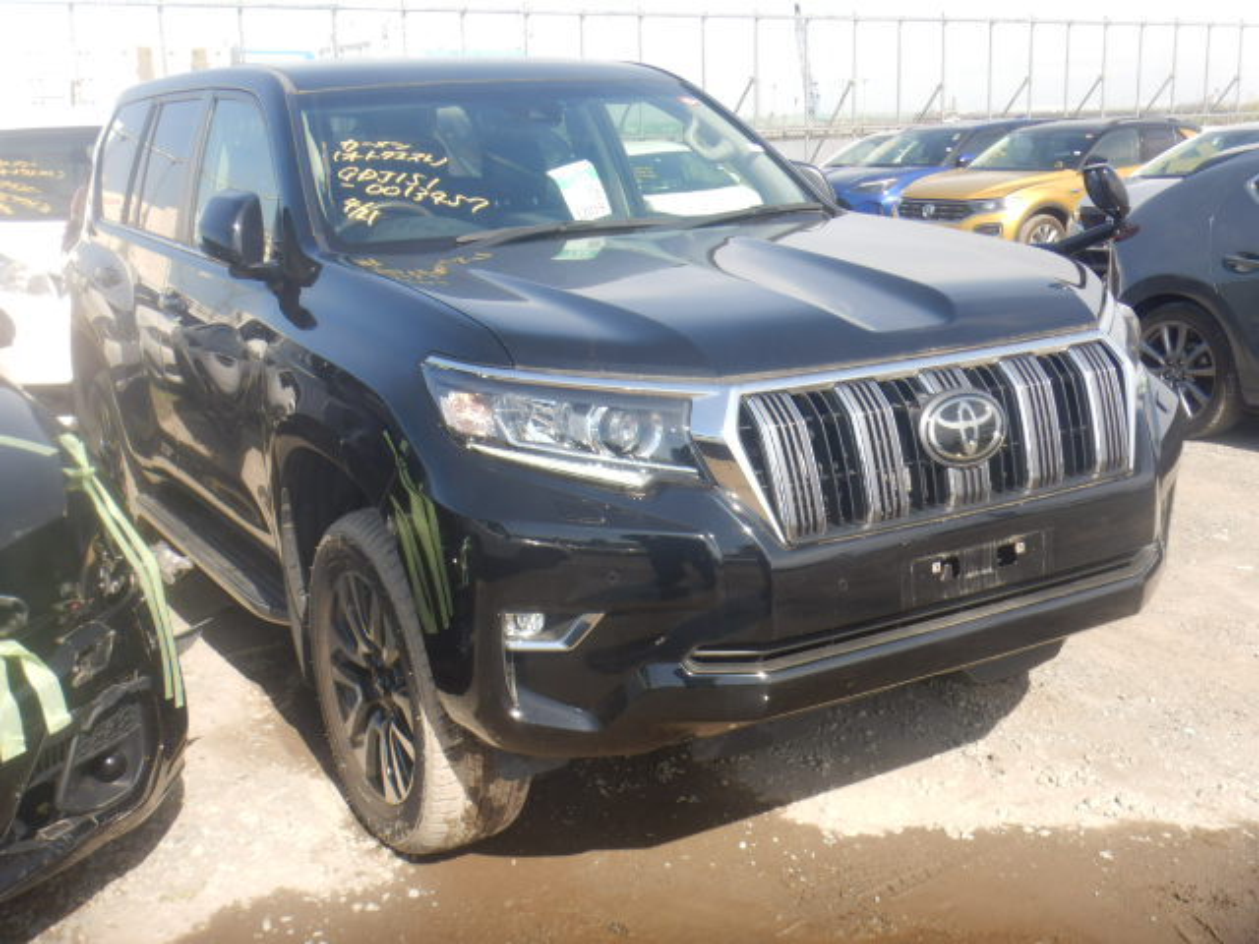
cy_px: 472
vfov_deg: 36.0
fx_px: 1455
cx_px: 630
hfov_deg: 46.8
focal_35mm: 40
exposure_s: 1/50
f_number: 4.2
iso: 125
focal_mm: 7.2
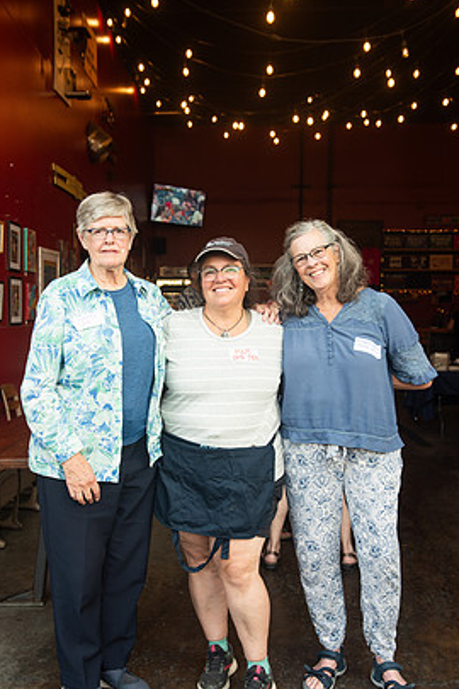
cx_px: 218
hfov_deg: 33.4
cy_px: 376
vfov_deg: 48.4
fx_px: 765
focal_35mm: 40
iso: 400
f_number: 4
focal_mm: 36
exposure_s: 1/100
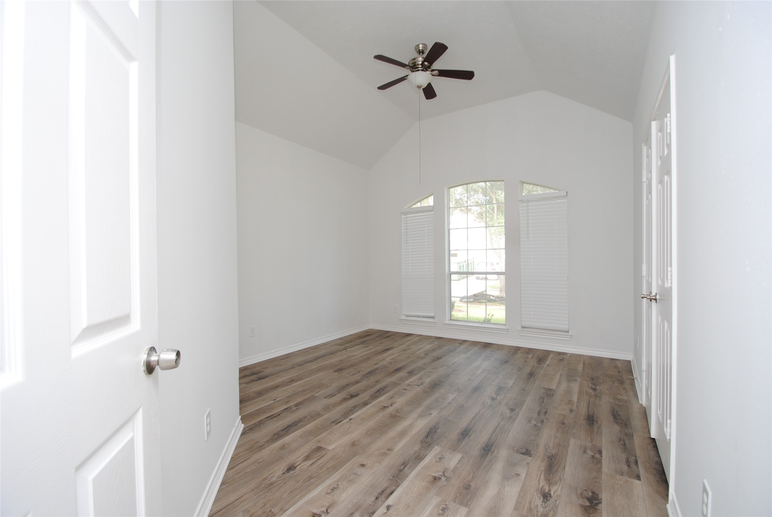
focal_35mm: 15
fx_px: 322
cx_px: 386
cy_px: 258
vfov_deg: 77.5
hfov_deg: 100.3
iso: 200
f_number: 4
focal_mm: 10
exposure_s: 1/60
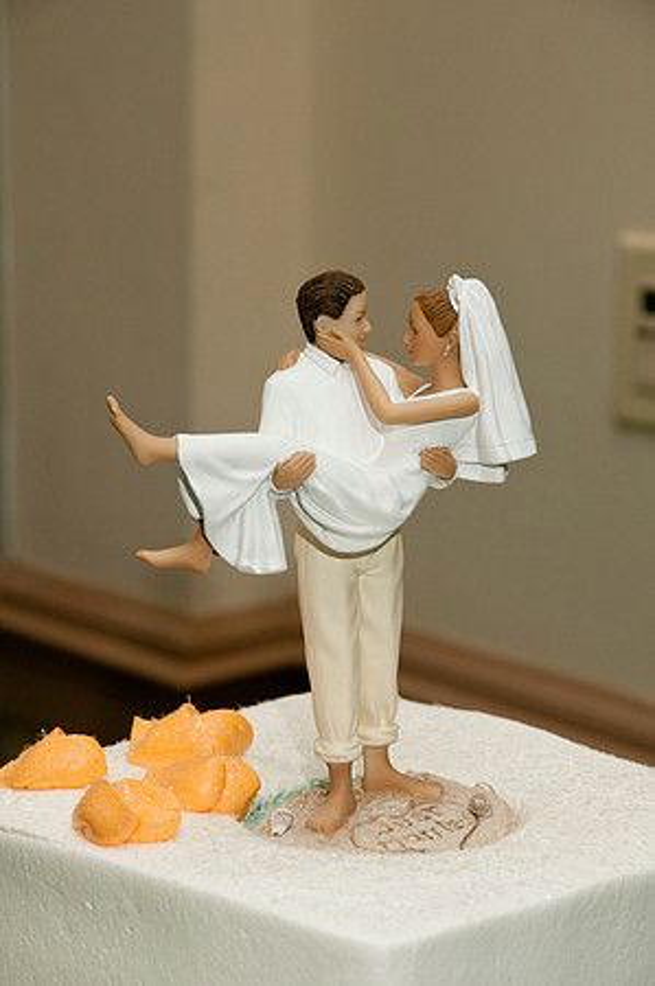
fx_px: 3487
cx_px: 328
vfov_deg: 16.1
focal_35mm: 128
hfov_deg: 10.7
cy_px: 493
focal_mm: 85
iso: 400
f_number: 7.1
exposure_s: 1/125
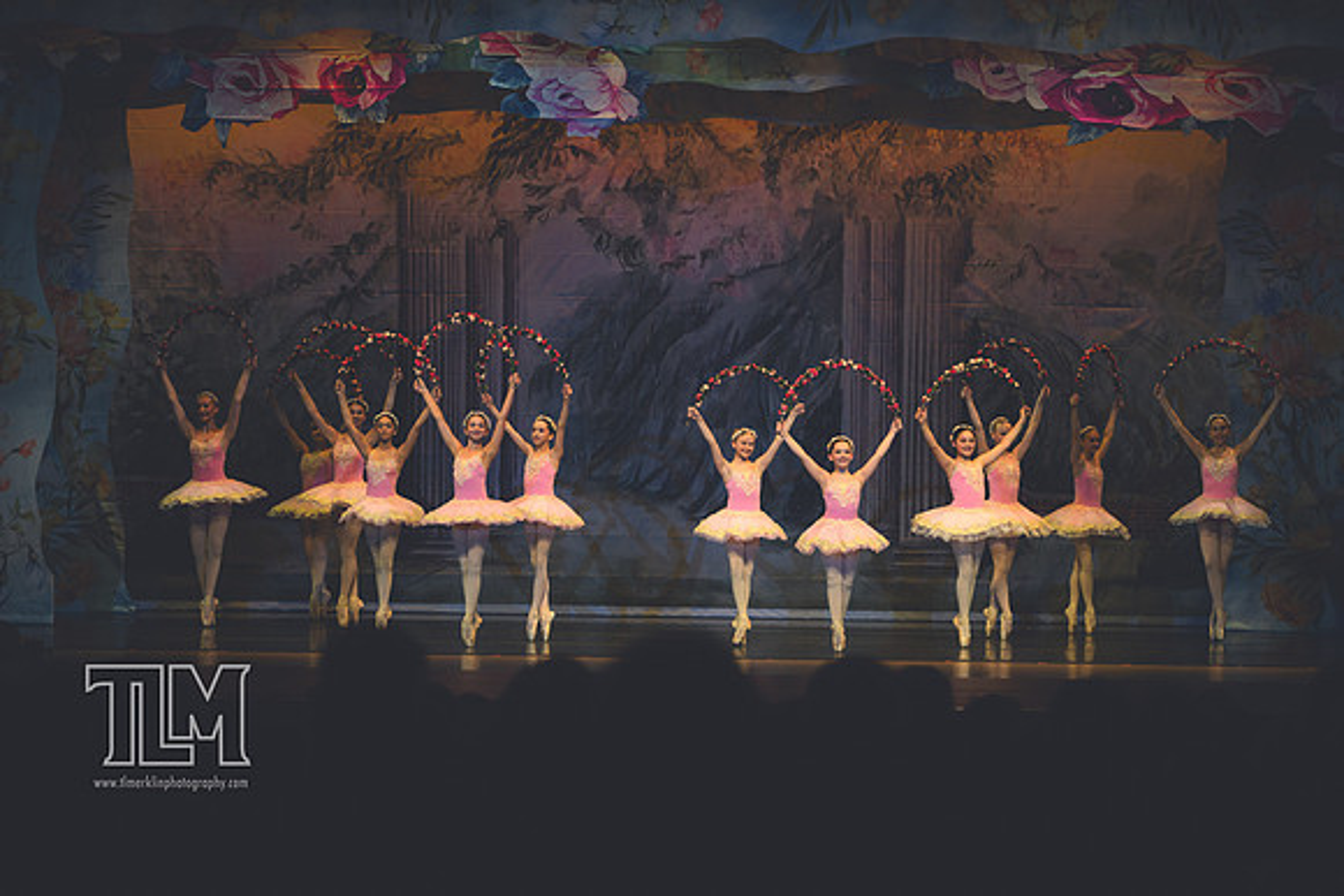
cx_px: 672
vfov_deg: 13.7
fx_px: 3734
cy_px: 448
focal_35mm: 100
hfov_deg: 20.4
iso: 1000
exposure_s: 1/500
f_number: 2.8
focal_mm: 100
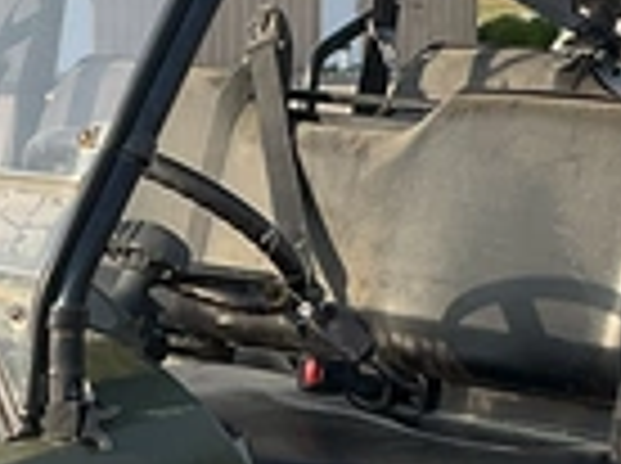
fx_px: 2830
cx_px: 328
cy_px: 408
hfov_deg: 12.5
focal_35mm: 158
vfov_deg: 9.3
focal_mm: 3
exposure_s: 1/770
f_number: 1.8
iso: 25
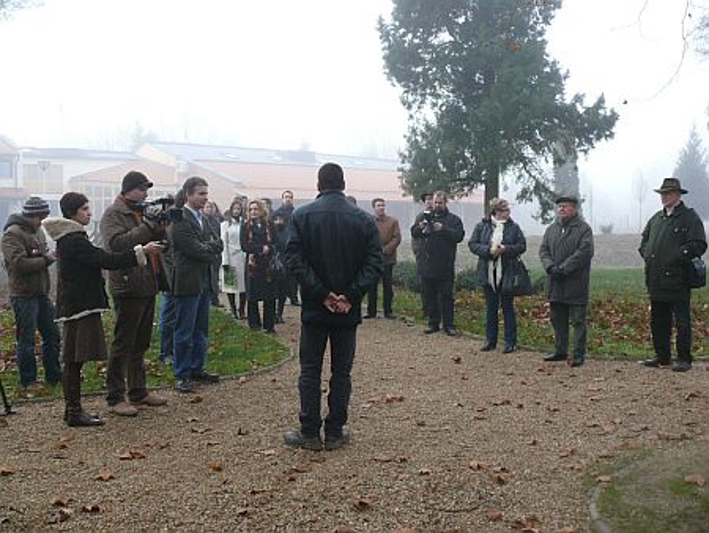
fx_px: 717
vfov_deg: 40.7
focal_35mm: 35
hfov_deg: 52.6
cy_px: 266
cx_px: 354
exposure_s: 1/100
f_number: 4
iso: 100
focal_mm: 7.4
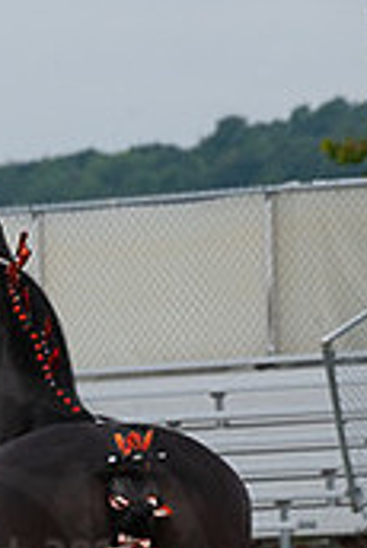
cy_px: 624
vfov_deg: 3.9
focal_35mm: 522
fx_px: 7966
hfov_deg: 2.6
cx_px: -56
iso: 900
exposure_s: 1/1600
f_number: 5.6
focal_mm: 200
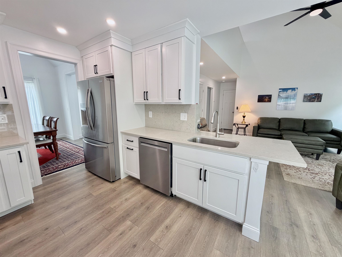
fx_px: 138
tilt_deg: -10.3
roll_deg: +0.5
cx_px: 171
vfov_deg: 85.7
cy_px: 128
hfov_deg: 102.1
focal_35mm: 14
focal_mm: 2.22
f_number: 2.2
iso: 125
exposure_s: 1/120
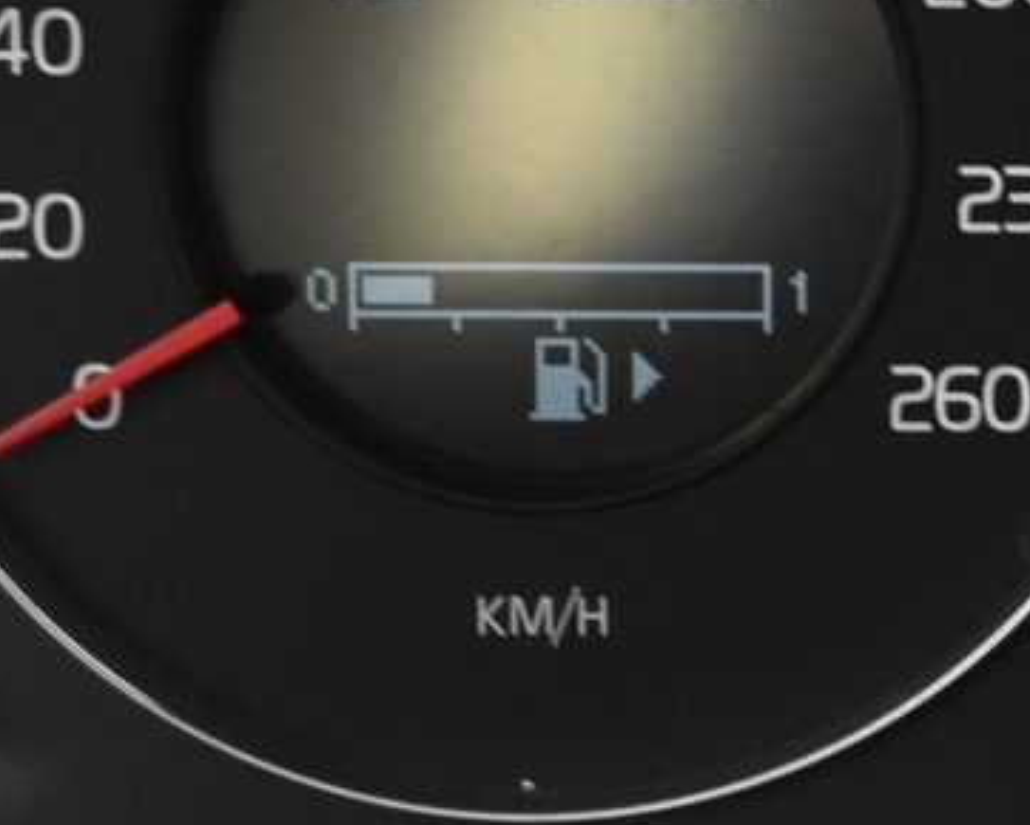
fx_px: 6161
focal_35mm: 202
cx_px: 1275
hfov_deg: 9.4
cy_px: 296
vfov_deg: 7.7
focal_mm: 48
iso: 2000
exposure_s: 1/15
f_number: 4
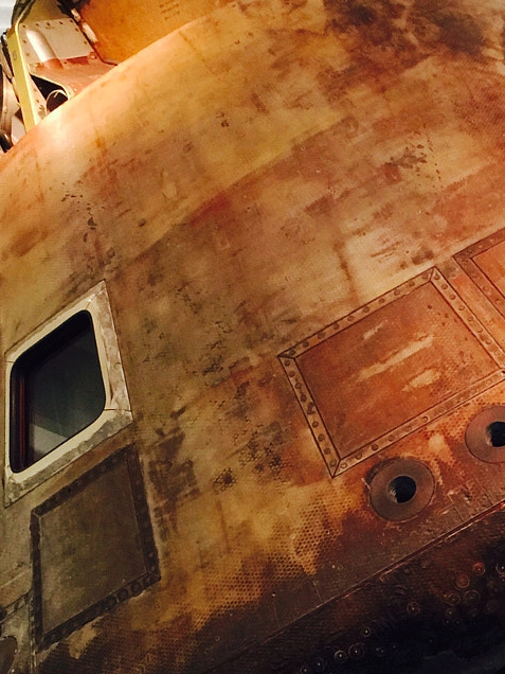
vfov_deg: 26.6
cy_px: 416
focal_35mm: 73
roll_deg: +0.2
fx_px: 1420
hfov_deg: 19.9
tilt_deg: +3.1
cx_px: 417
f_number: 2.2
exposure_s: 1/4
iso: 80
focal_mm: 4.15
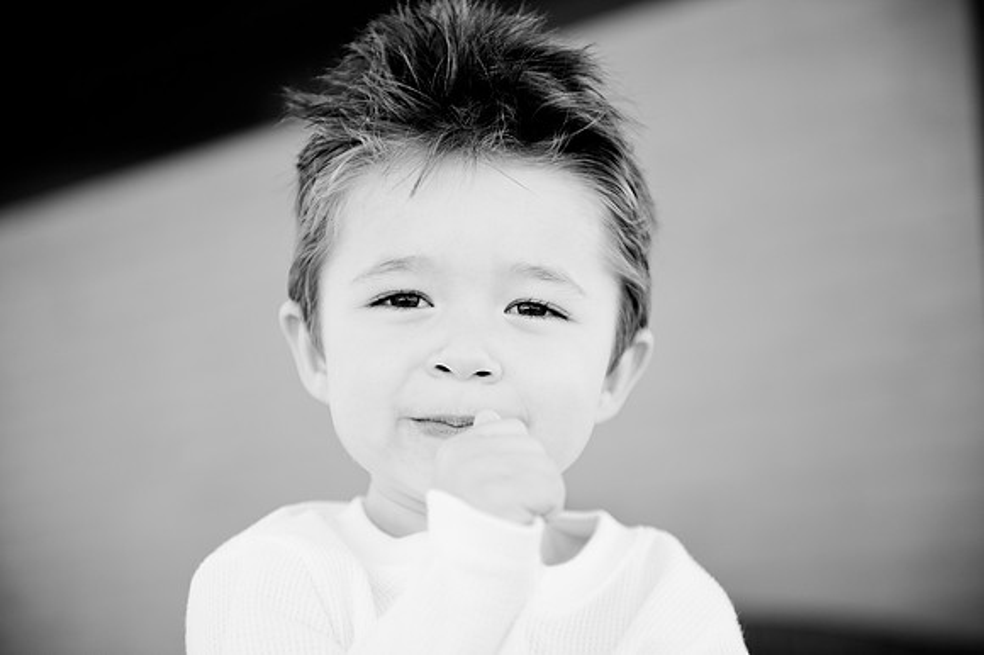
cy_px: 328
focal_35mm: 70
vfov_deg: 19.4
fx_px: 1912
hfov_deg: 28.9
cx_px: 492
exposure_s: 1/400
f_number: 2.8
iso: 200
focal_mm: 70
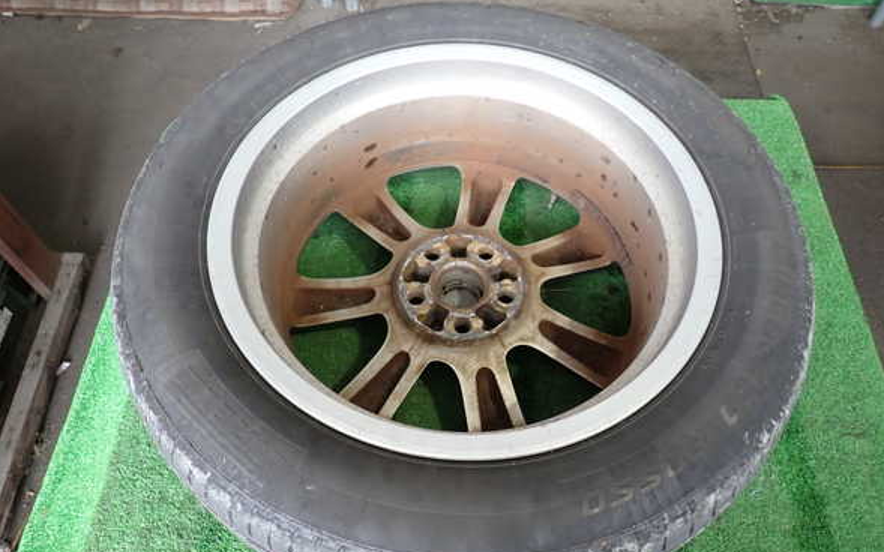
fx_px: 650
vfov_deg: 46.0
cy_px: 298
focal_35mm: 27
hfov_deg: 68.4
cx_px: 449
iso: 200
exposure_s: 1/60
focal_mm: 4.5
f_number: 2
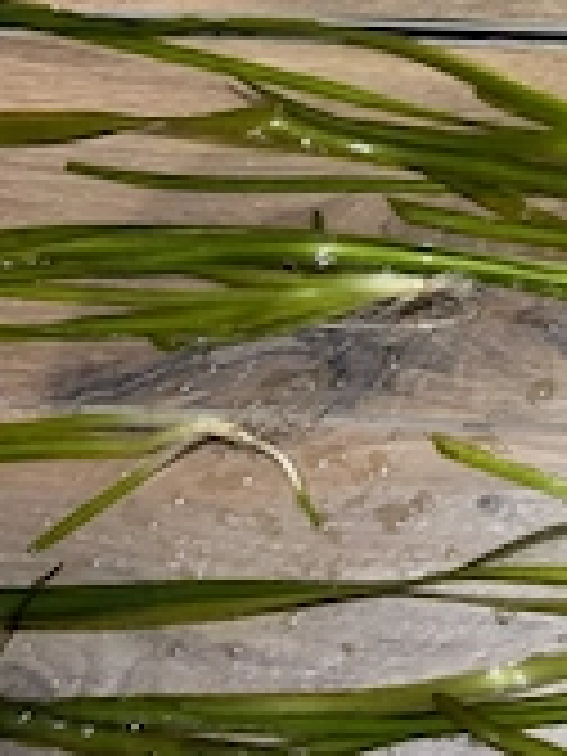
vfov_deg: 33.4
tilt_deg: -64.1
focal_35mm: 57
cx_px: 666
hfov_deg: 23.6
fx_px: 1245
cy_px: 243
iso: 200
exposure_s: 1/50
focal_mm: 6.76
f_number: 1.78
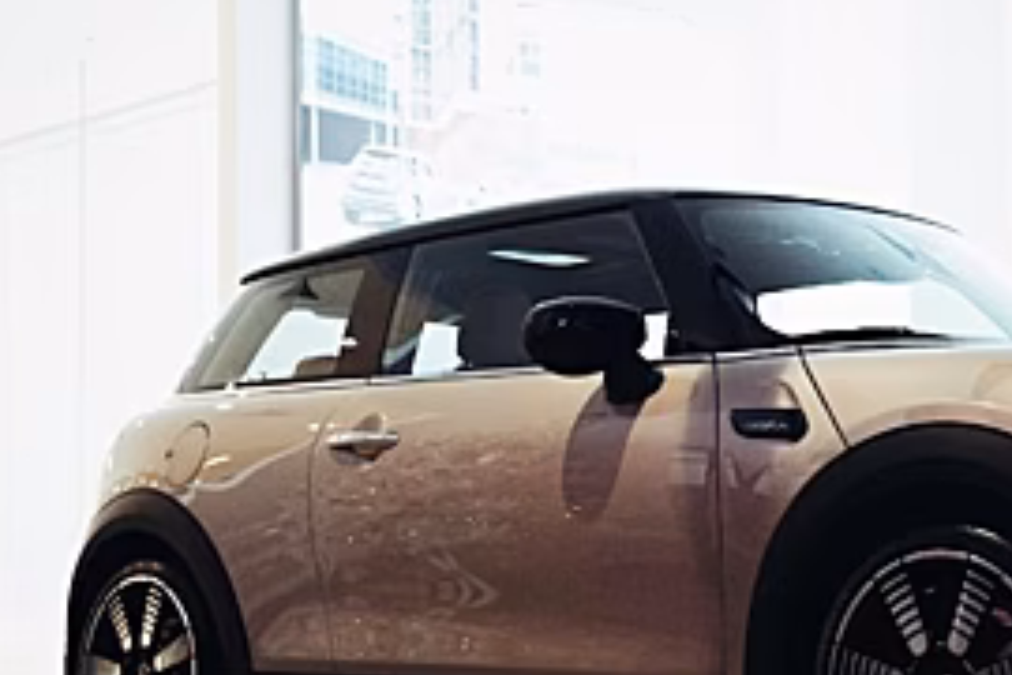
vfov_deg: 16.4
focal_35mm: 83
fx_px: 2333
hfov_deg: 24.4
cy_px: 412
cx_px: 637
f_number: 3.5
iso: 1600
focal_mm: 35
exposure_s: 1/125
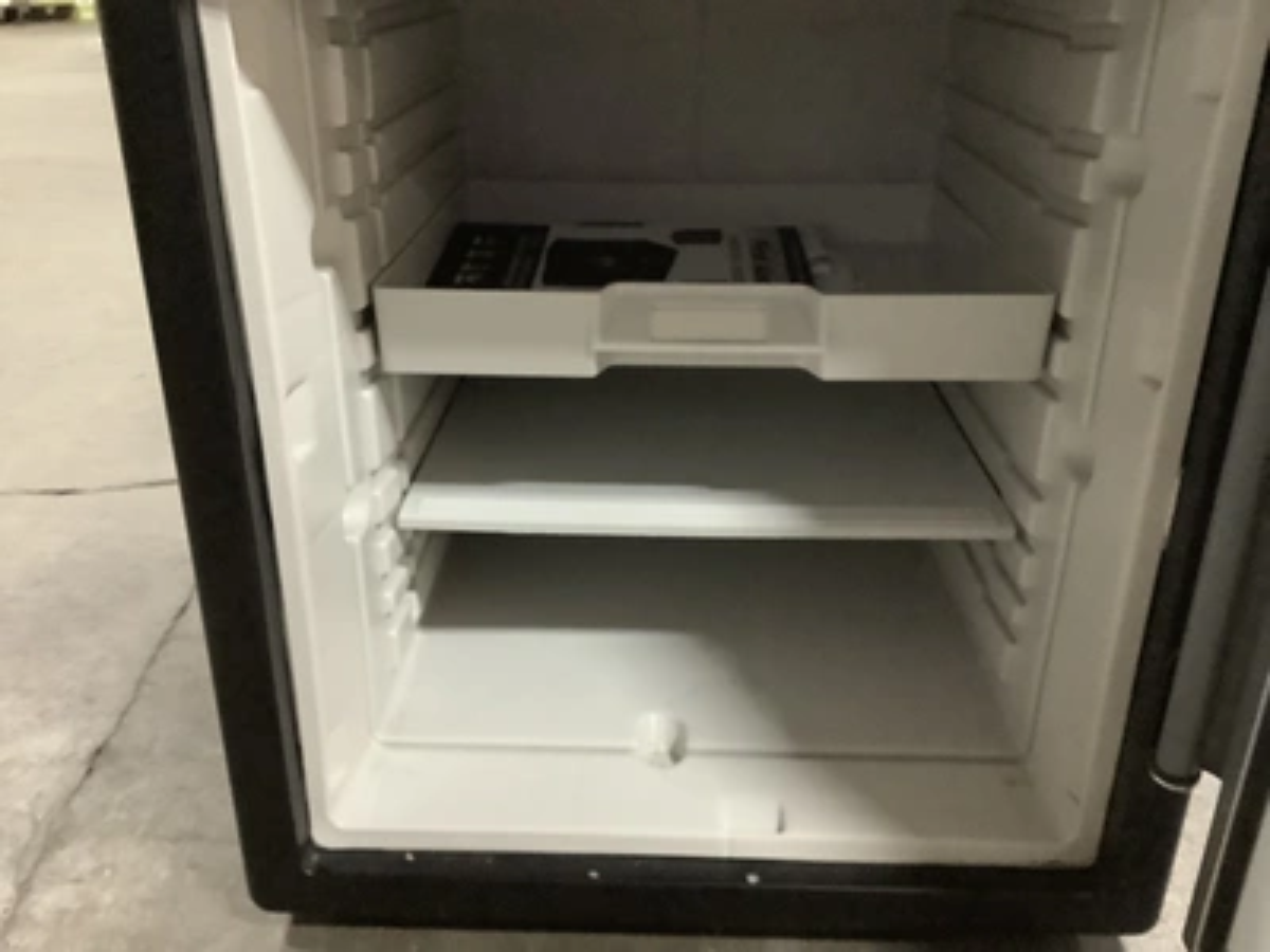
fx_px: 1137
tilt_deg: -24.5
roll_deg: +0.5
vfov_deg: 45.4
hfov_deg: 58.4
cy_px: 476
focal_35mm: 31
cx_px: 635
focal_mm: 3.3
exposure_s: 1/24
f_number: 2.4
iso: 640
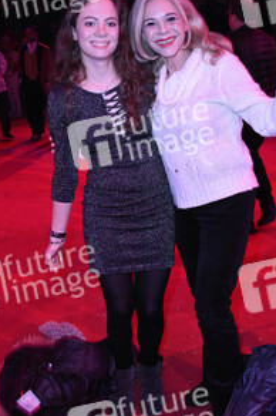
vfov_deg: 51.9
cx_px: 182
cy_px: 208
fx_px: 426
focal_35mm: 37
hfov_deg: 35.5
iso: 3200
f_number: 6.3
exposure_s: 1/100
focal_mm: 18
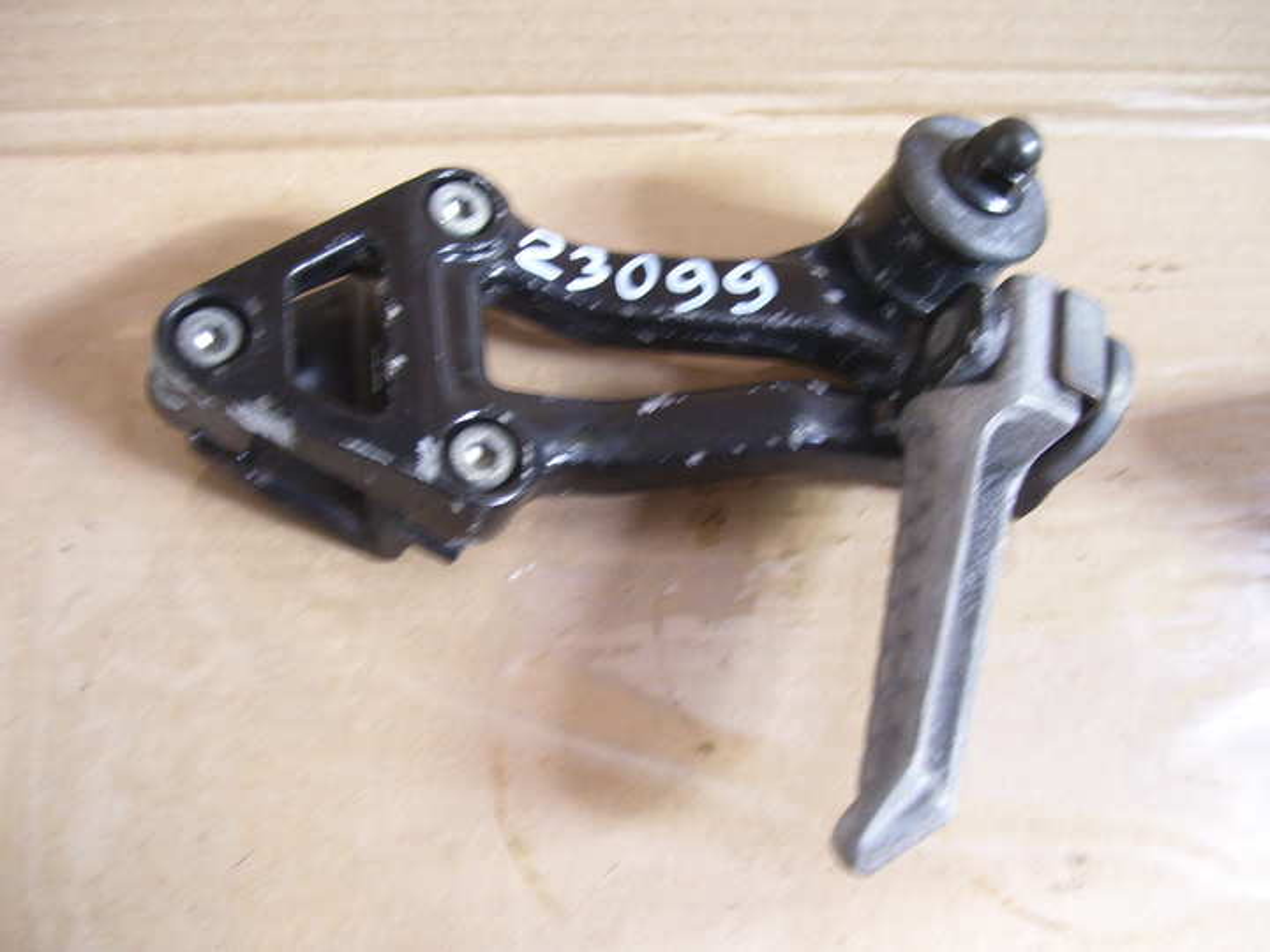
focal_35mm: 37
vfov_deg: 38.7
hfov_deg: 50.1
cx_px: 635
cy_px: 476
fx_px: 1357
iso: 160
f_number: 2.7
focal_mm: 6
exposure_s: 1/6
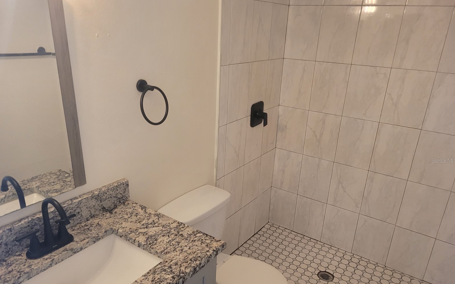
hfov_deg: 66.5
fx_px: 347
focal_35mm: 28
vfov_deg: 44.4
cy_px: 160
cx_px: 228
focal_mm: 5.4
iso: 400
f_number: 1.8
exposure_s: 1/40
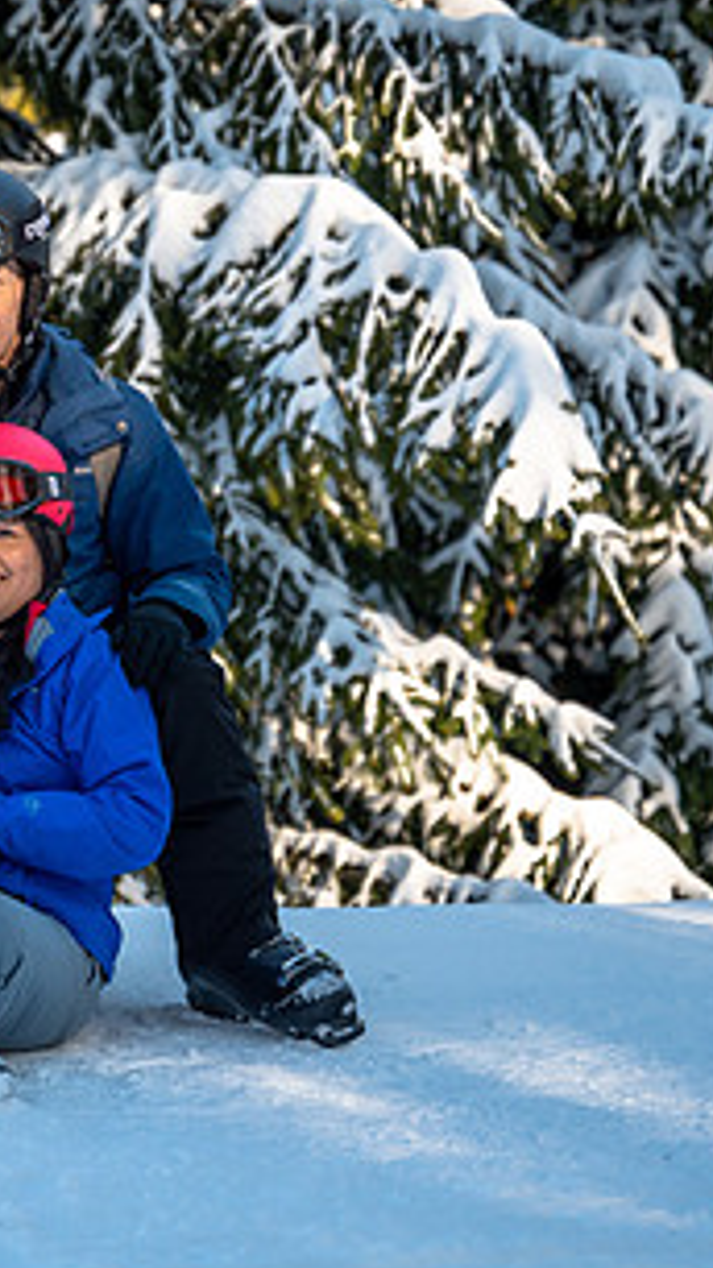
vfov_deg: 15.4
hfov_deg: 8.6
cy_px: 506
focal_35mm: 139
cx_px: -79
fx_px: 4674
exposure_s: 1/320
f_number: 2.8
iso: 100
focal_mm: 70
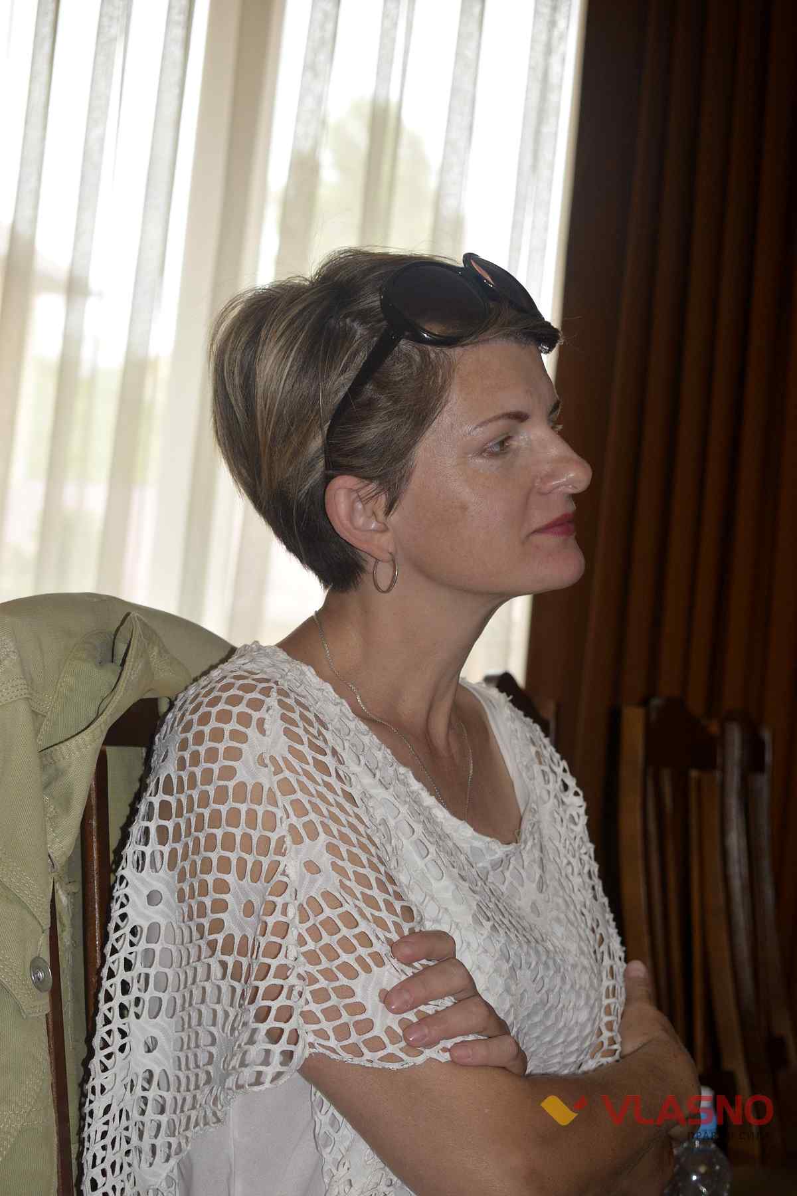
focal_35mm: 72
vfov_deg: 28.1
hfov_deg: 18.9
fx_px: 2391
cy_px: 598
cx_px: 398
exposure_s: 1/125
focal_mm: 48
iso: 640
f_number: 5.6
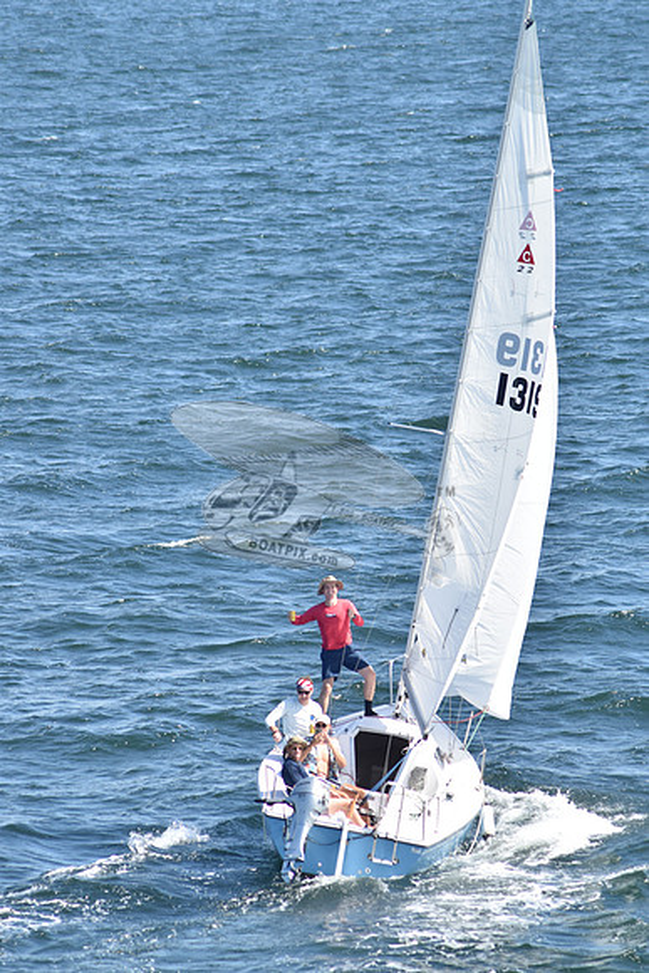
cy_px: 486
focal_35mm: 292
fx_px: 7904
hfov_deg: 4.7
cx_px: 324
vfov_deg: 7.0
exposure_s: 1/1000
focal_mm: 195
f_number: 6.7
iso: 400
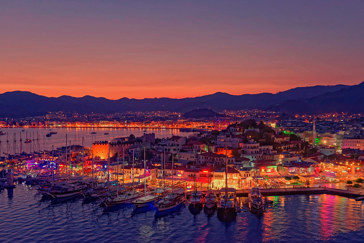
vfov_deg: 37.9
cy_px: 122
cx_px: 182
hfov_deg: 54.4
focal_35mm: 35
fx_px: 354
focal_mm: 35
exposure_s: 1/10
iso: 1000
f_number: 6.3
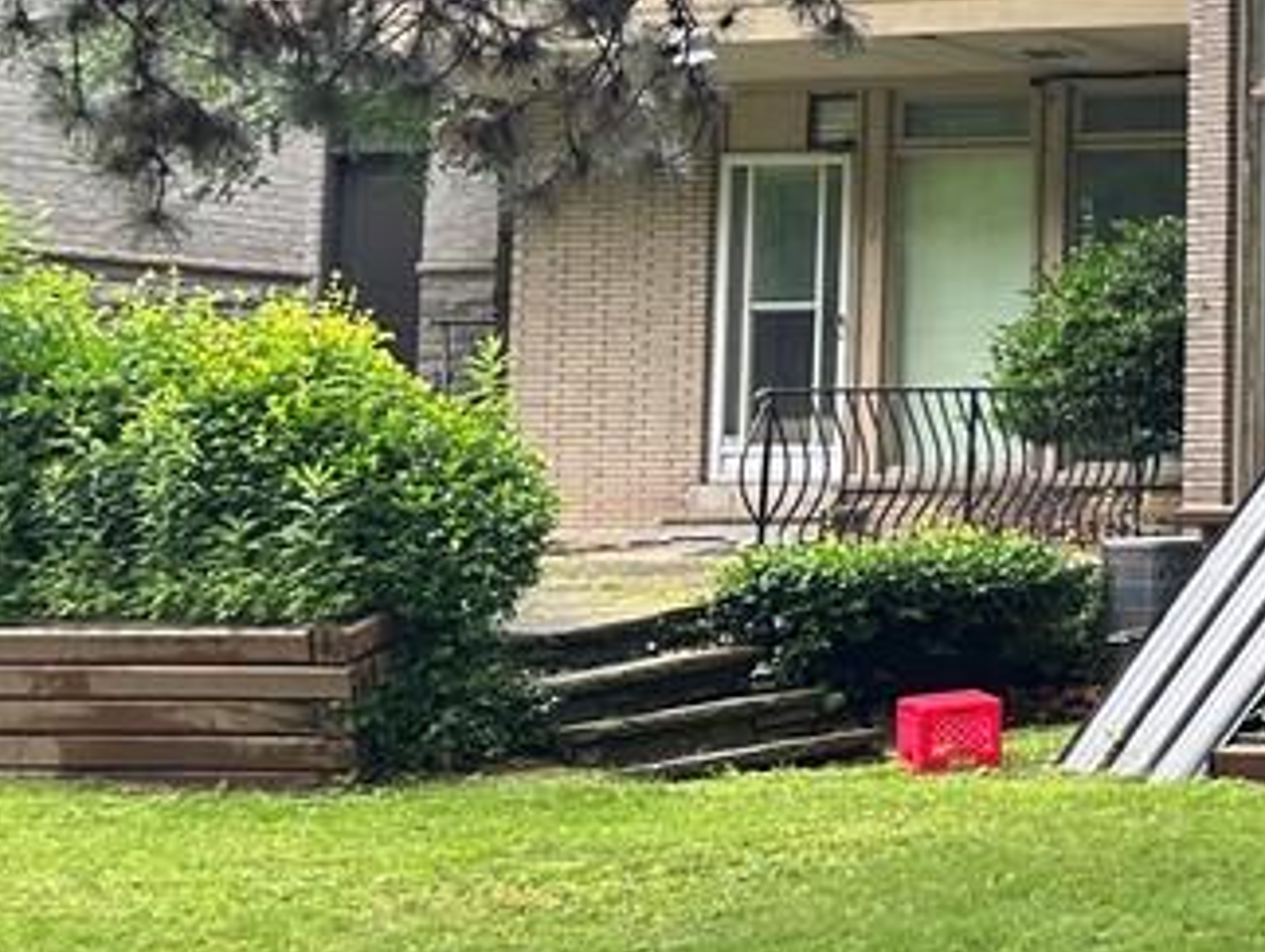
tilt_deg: +5.6
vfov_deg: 19.2
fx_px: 2780
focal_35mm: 76
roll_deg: +0.9
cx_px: 1939
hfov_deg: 21.3
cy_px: 184
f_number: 1.78
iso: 80
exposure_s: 1/415
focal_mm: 6.86
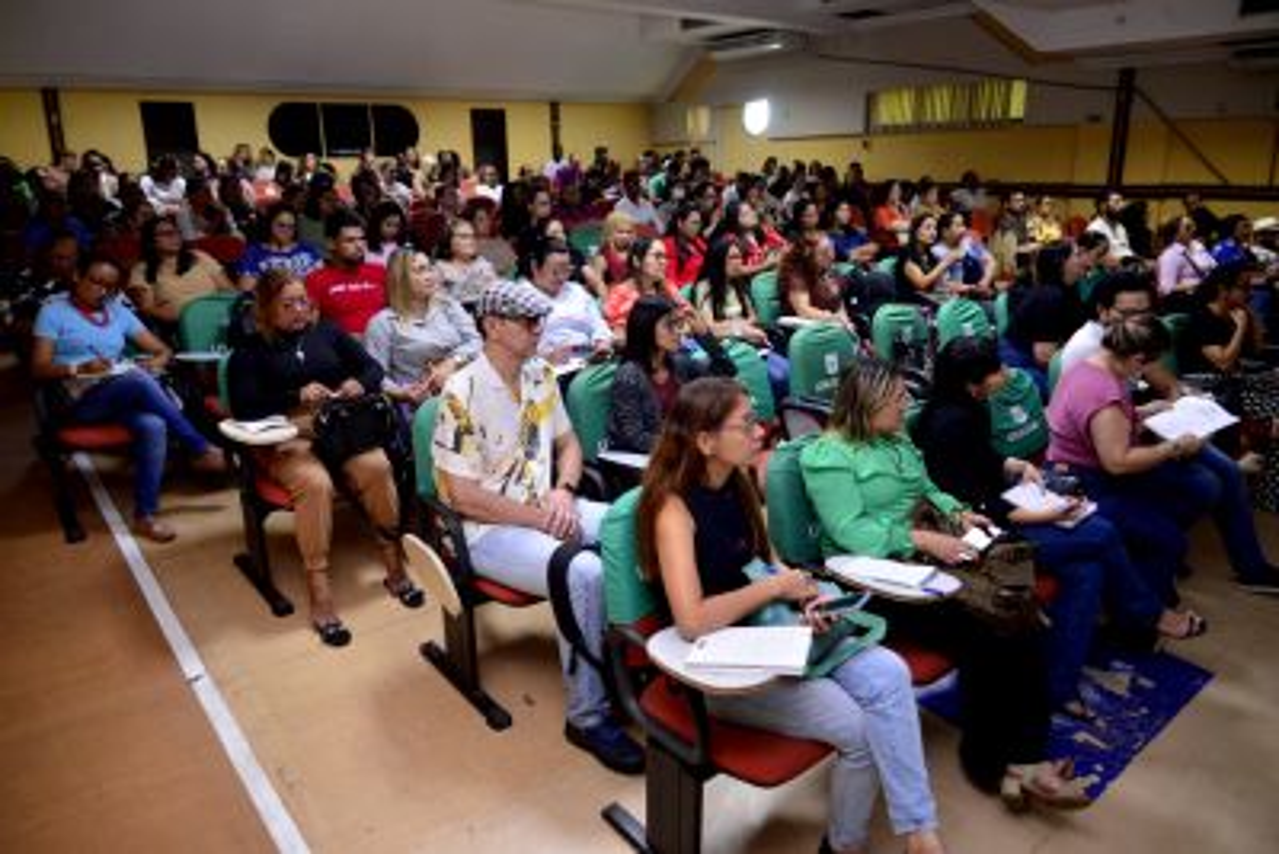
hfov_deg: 73.7
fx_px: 853
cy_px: 427
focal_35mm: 24
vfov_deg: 53.2
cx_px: 640
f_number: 3.5
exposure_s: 1/80
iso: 2500
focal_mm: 24
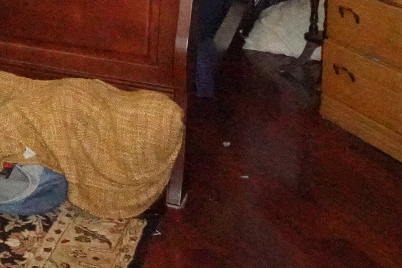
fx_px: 927
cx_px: -218
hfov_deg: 20.5
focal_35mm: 83
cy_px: -138
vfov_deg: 15.2
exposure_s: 1/160
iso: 32000
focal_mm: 16
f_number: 8
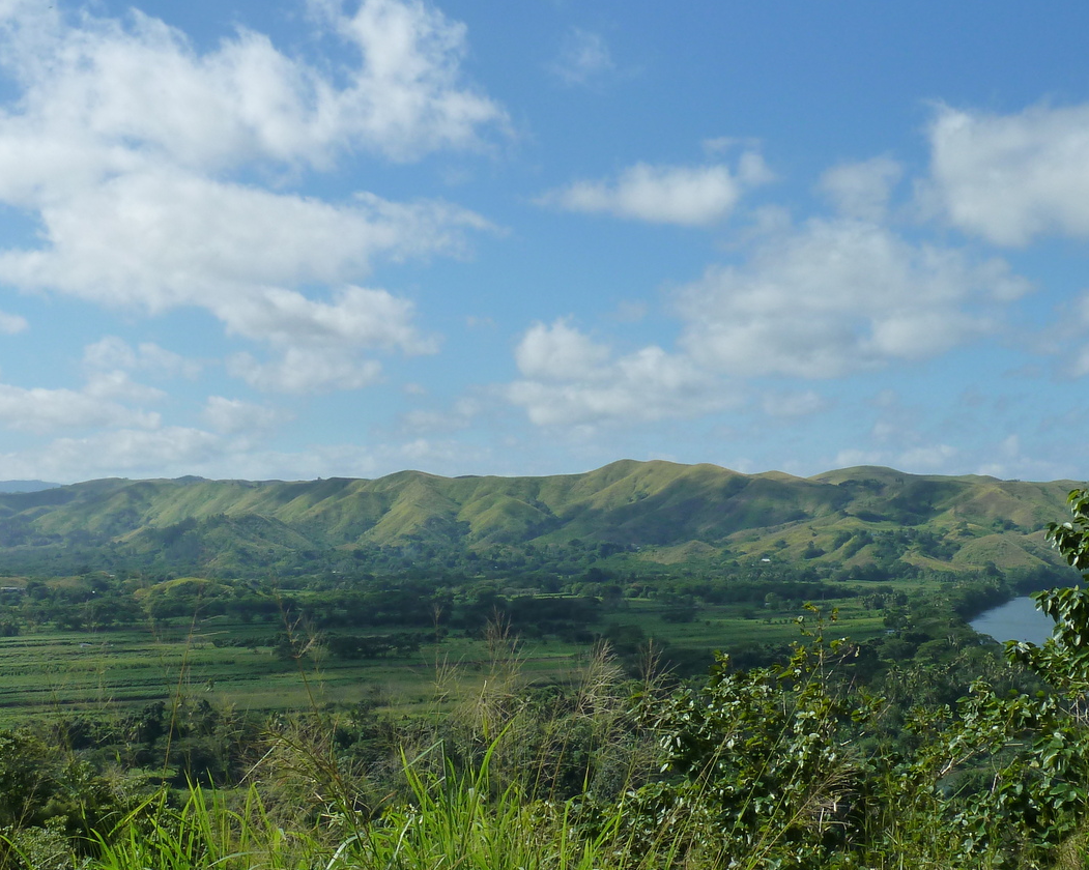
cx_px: 560
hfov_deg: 34.2
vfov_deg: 27.6
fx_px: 1772
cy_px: 403
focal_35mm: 55
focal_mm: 6.1
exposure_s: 1/500
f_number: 5.6
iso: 125
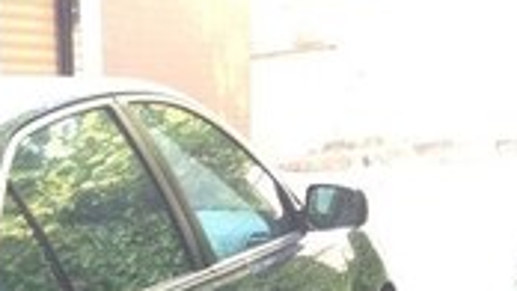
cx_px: 89
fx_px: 1495
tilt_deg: -19.1
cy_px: 609
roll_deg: +2.0
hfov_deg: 19.4
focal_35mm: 109
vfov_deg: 10.2
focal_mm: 4.28
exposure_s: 1/24
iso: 50
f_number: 2.4
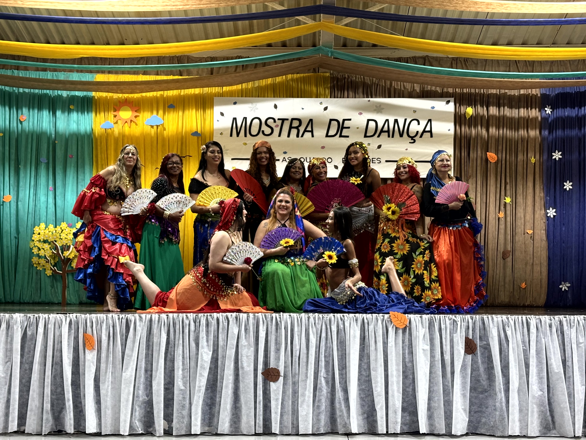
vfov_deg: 28.0
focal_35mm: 52
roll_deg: -0.1
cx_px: 293
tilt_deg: +4.5
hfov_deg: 36.8
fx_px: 880
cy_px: 220
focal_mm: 5.96
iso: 125
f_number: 1.6
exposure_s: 1/40
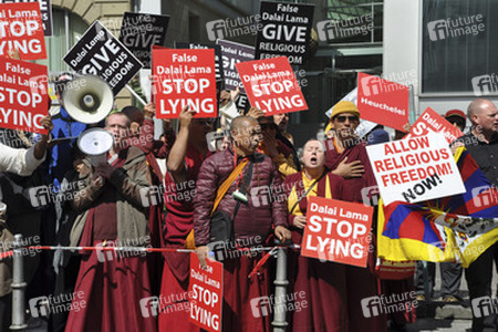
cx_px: 249
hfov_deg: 26.0
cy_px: 166
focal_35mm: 78
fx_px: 1079
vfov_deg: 17.5
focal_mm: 52
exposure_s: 1/400
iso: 200
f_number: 10
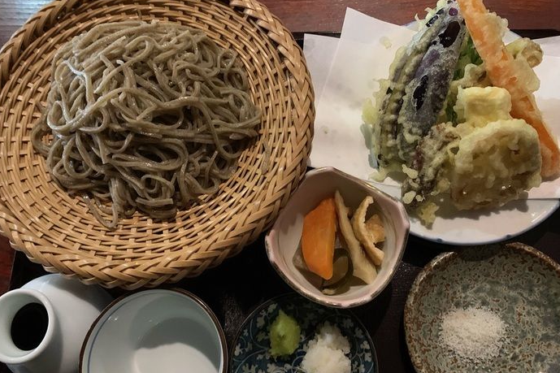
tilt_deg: -72.6
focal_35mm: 32
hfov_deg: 58.7
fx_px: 498
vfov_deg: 41.1
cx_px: 287
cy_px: 194
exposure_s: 1/30
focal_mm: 4.25
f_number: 1.8
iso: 800
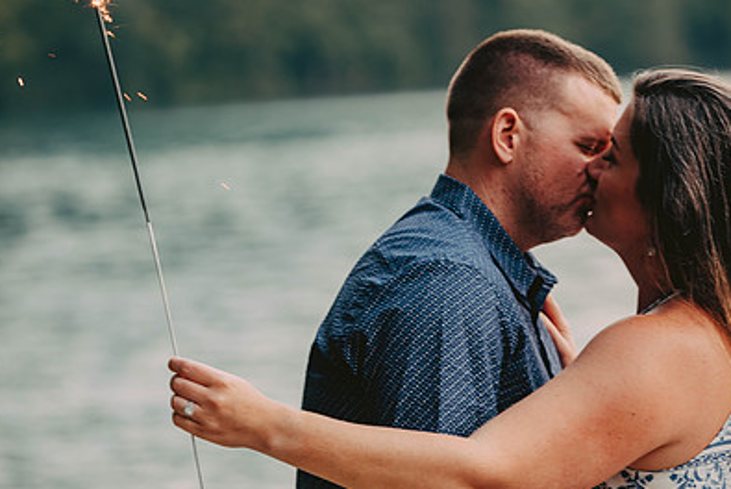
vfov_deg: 6.9
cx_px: 390
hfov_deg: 10.4
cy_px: 238
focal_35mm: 198
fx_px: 4023
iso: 250
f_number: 2.8
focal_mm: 135
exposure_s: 1/160
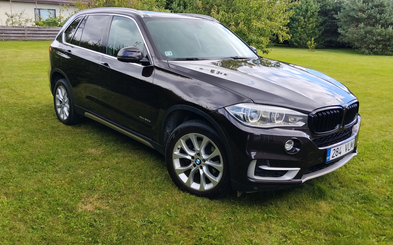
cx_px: 196
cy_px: 107
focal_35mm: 31
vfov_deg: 40.5
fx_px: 332
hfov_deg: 61.2
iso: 50
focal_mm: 4.22
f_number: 1.8
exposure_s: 1/485
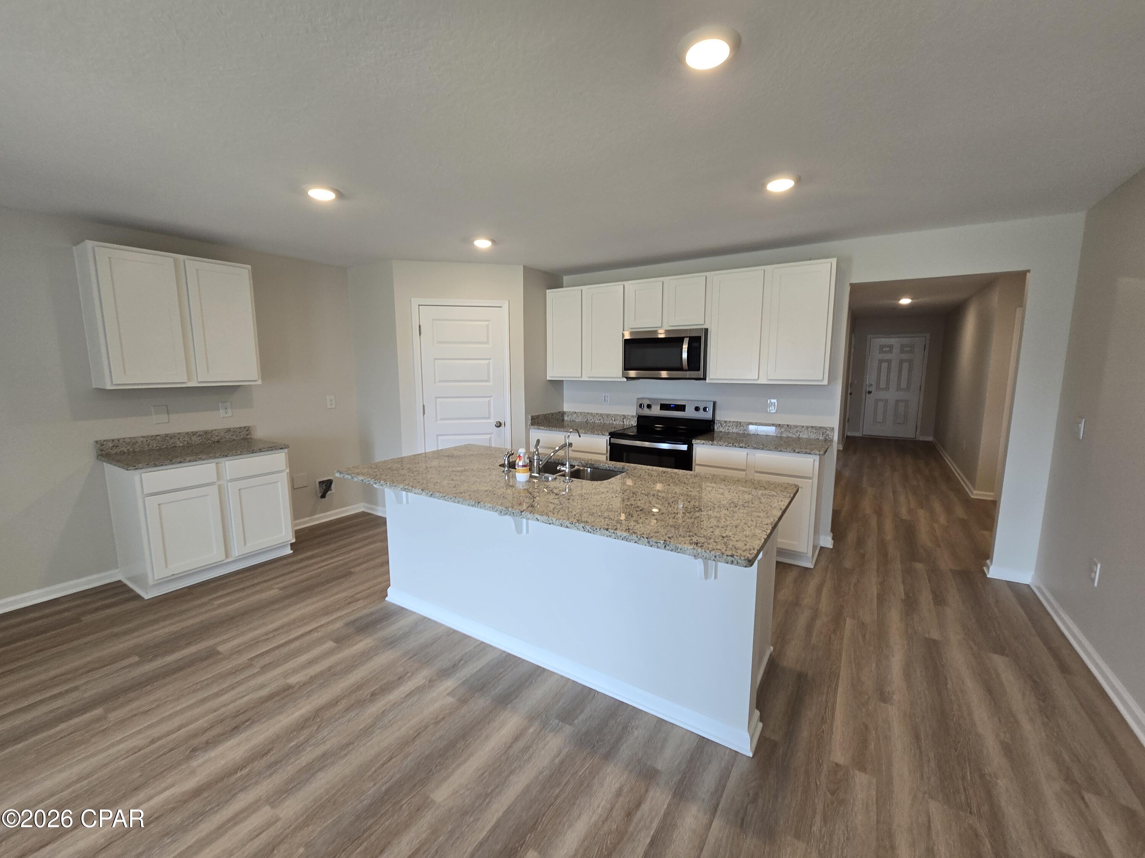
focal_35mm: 13
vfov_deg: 89.9
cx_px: 572
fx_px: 430
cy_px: 429
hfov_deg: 106.2
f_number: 2.2
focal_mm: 2.2
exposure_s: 1/60
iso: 80
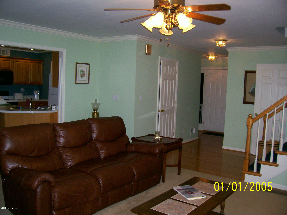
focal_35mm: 34
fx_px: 282
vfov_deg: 41.8
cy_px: 108
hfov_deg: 54.0
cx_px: 144
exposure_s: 1/112
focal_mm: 5.6
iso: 140
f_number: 2.7
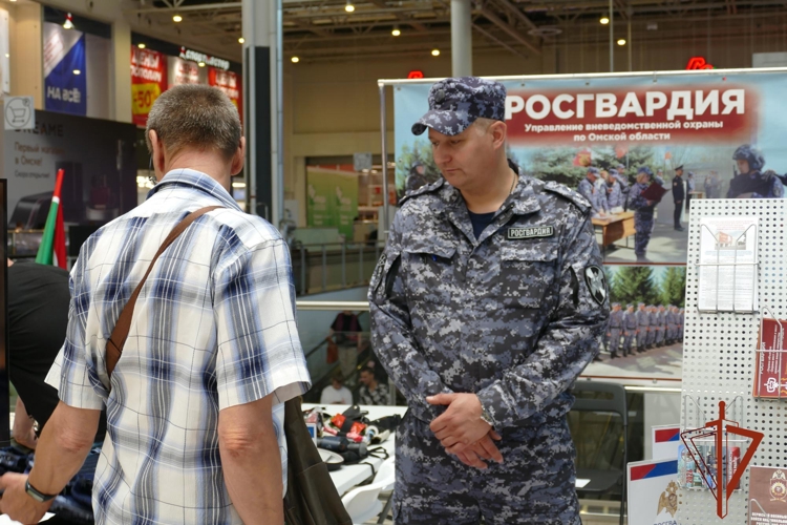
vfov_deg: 24.6
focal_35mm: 55
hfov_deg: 36.2
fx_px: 1202
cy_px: 262
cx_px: 394
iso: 160
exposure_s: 1/80
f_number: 3.4
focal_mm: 20.23
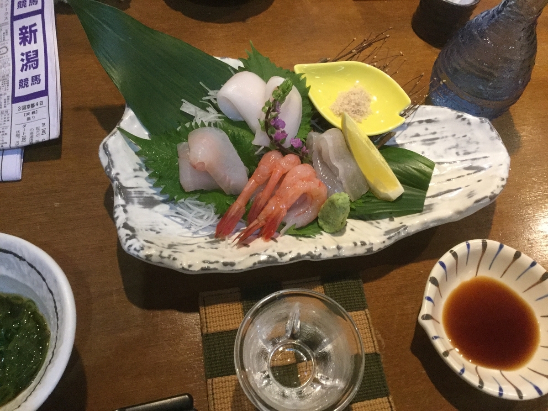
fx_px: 491
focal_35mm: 31
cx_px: 274
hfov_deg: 58.4
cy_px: 206
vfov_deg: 45.4
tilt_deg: -61.7
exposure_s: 1/20
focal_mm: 3.3
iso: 200
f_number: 2.4
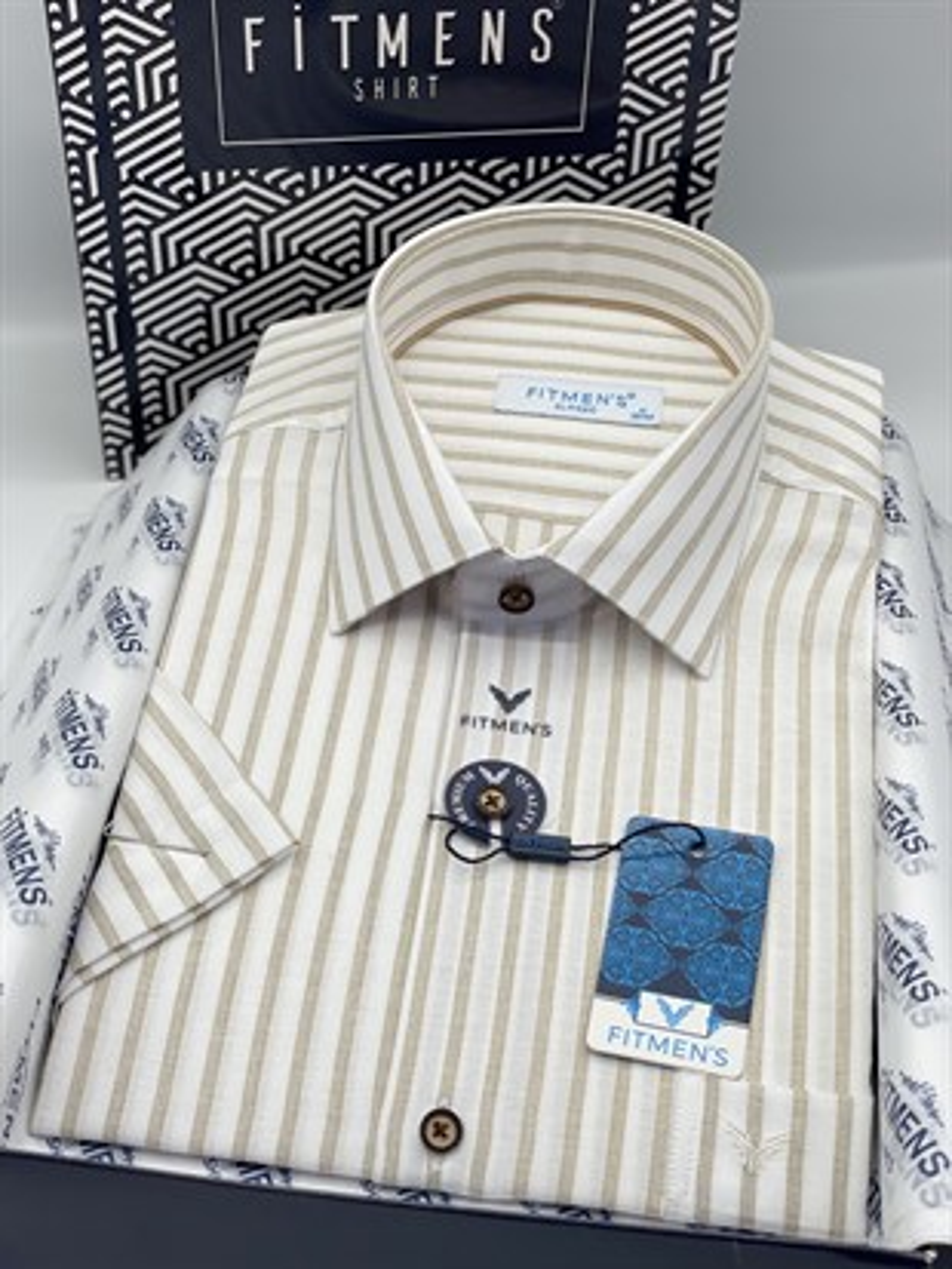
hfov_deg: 28.0
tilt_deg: -38.7
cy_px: 634
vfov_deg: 36.8
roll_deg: -1.5
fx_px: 1906
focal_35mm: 52
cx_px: 476
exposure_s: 1/240
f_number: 2
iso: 32
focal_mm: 6
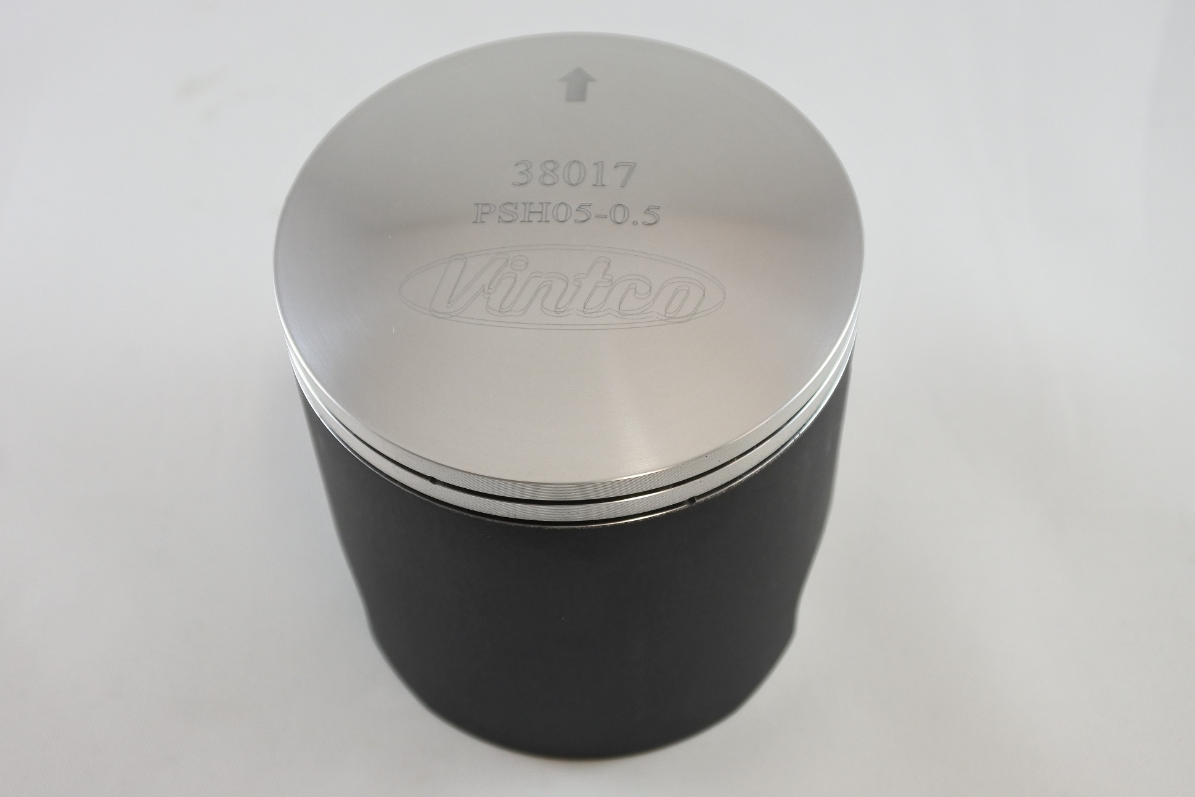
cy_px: 398
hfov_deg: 43.6
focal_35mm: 45
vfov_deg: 29.9
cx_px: 598
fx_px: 1494
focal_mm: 16.8
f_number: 4.5
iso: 400
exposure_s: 1/125
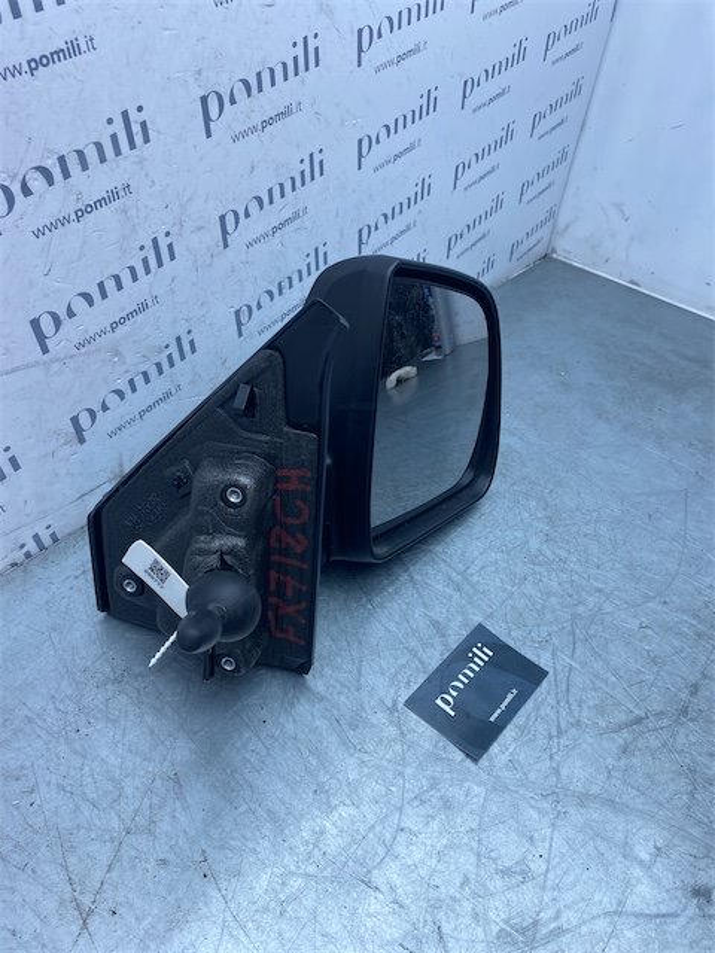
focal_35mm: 26
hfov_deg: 53.1
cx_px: 358
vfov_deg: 67.3
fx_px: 716
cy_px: 476
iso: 32
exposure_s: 1/884
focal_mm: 4.25
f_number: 1.8
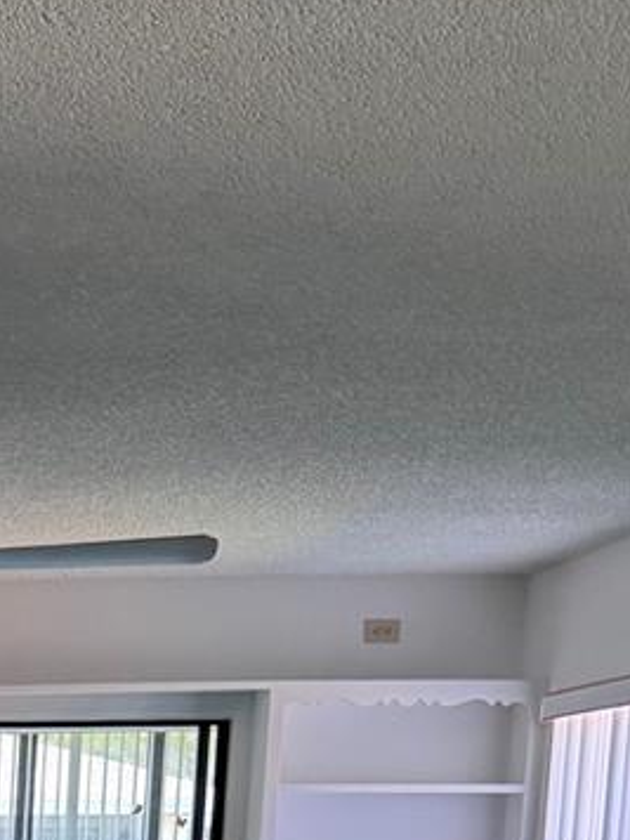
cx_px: -378
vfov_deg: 21.1
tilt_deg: -11.0
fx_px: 1966
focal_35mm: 81
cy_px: 1196
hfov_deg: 16.3
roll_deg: -0.6
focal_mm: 6.76
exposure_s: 1/93
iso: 200
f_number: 1.78
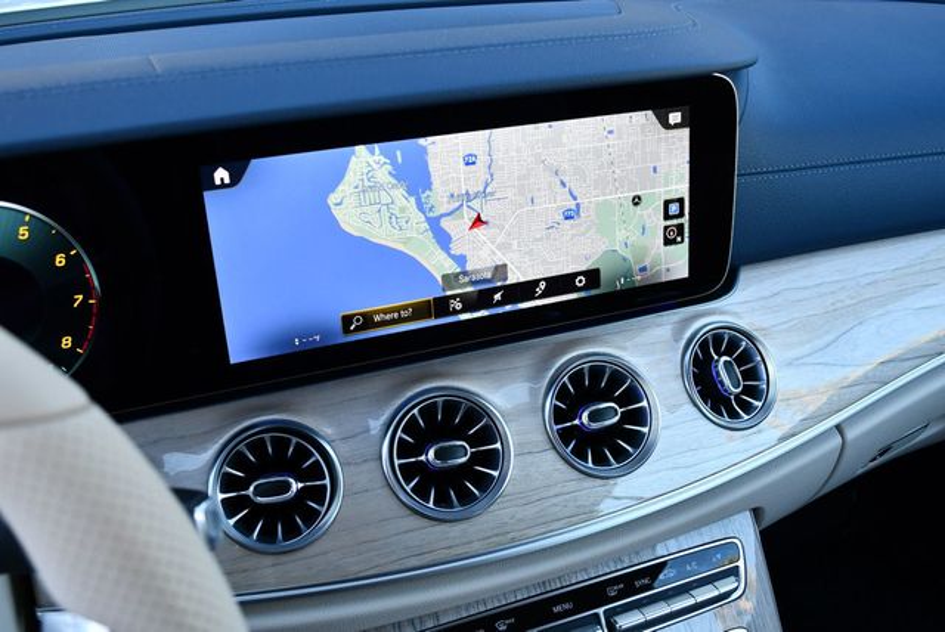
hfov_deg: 53.1
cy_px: 316
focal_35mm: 36
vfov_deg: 36.9
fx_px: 946
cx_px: 472
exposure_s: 1/250
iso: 560
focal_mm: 18
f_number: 3.5
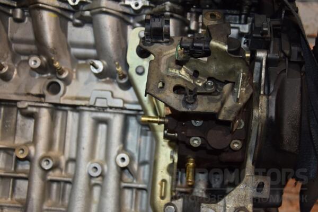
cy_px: 106
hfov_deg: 38.9
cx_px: 159
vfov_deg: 26.5
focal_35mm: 51
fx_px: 450
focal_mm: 34
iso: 800
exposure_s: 1/80
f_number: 5
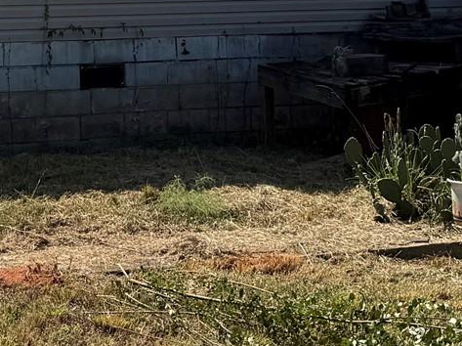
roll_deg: +1.7
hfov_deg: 18.5
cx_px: 30
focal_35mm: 104
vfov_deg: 13.4
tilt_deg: +8.8
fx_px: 1387
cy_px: -182
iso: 80
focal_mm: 6.76
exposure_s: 1/8130
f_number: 1.78
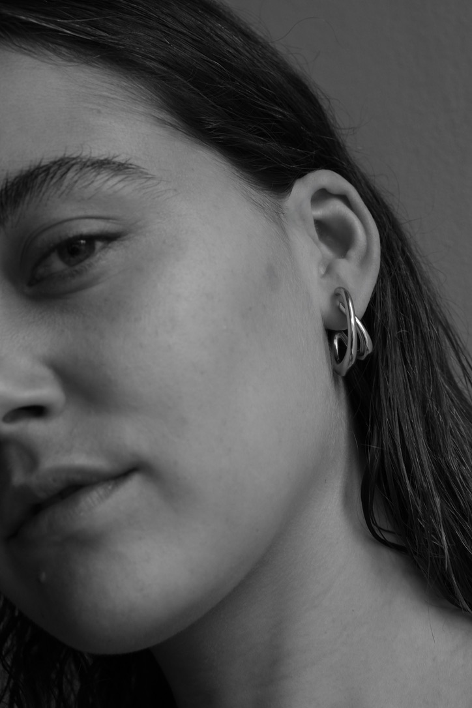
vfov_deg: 27.0
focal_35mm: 75
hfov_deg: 18.2
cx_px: 236
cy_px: 354
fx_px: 1475
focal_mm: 50
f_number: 6.4
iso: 800
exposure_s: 1/60
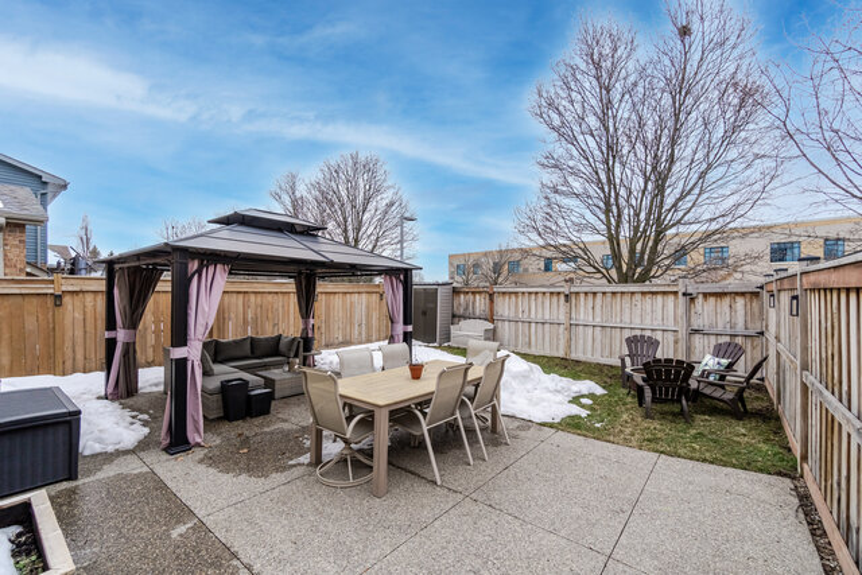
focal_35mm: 15
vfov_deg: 77.4
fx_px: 359
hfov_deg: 100.4
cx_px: 431
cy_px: 288
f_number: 7.1
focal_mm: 10
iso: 640
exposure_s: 1/125
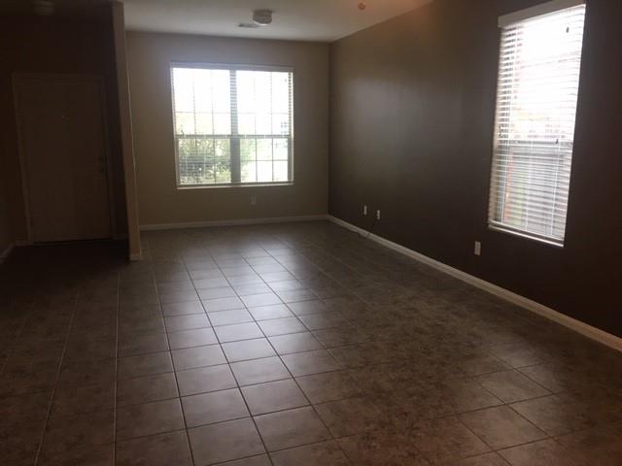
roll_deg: -0.6
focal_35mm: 29
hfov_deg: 61.7
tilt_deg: -9.8
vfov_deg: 48.2
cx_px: 311
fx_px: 521
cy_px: 233
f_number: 2.2
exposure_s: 1/30
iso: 32
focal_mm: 4.15
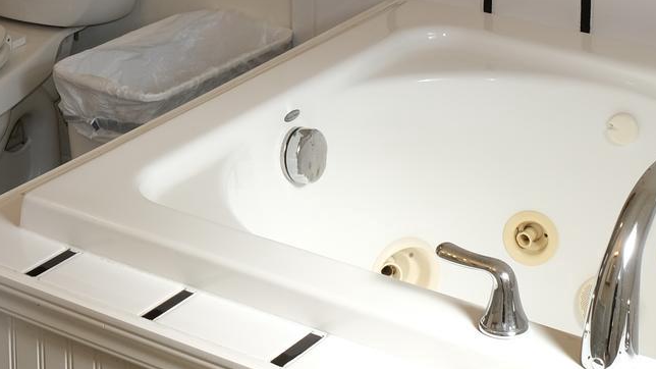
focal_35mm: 90
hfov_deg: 23.7
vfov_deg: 12.3
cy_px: -303
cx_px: 304
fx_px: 1565
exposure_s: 1/60
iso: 320
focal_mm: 18
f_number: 6.4
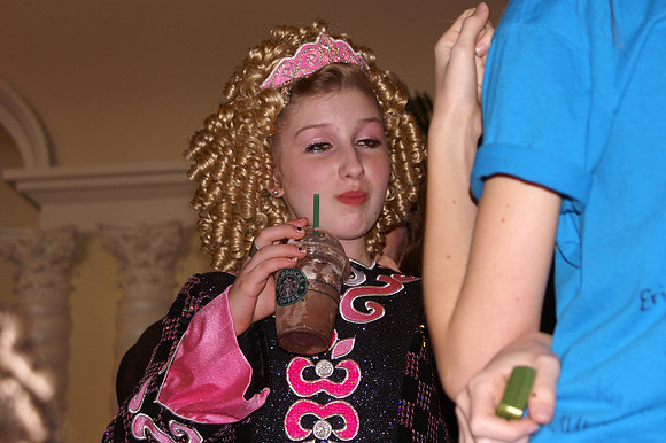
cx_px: 333
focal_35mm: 75
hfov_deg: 27.0
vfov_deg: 18.2
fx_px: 1387
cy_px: 222
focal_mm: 50
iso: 400
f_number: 5.6
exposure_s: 1/100
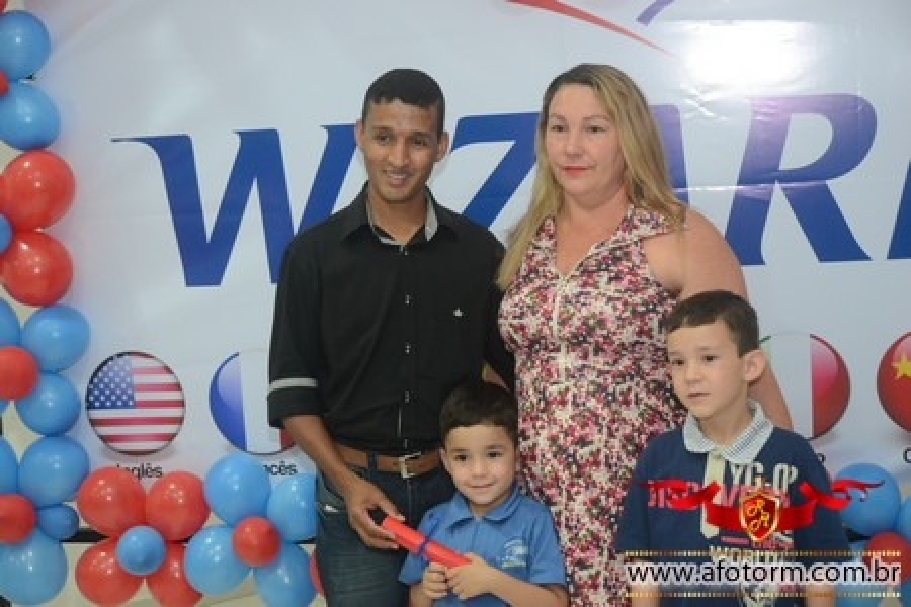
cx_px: 456
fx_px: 1670
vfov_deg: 20.6
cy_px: 304
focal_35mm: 66
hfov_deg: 30.5
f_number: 4.5
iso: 1600
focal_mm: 44
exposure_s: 1/80
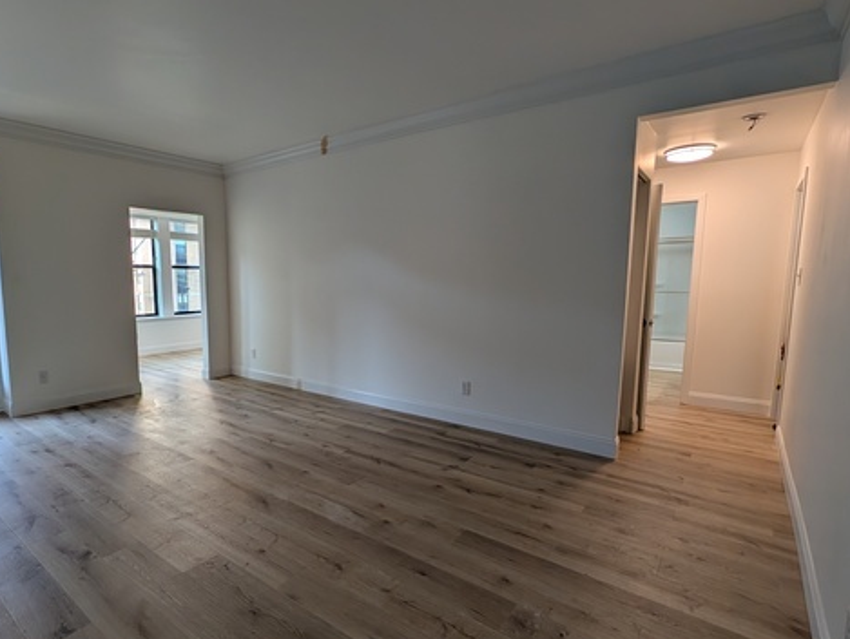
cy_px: 337
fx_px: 418
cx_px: 343
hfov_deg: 89.9
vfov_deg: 74.8
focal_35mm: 17
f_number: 1.7
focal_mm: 2.02
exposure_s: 1/144
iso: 44
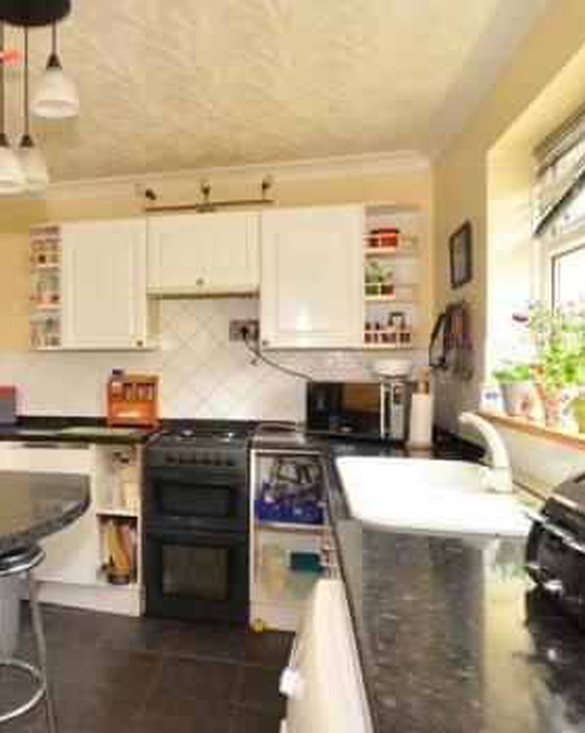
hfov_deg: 47.2
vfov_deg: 60.7
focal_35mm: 29
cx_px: 112
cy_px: 355
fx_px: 626
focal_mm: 11
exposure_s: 1/3
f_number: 5.6
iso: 400
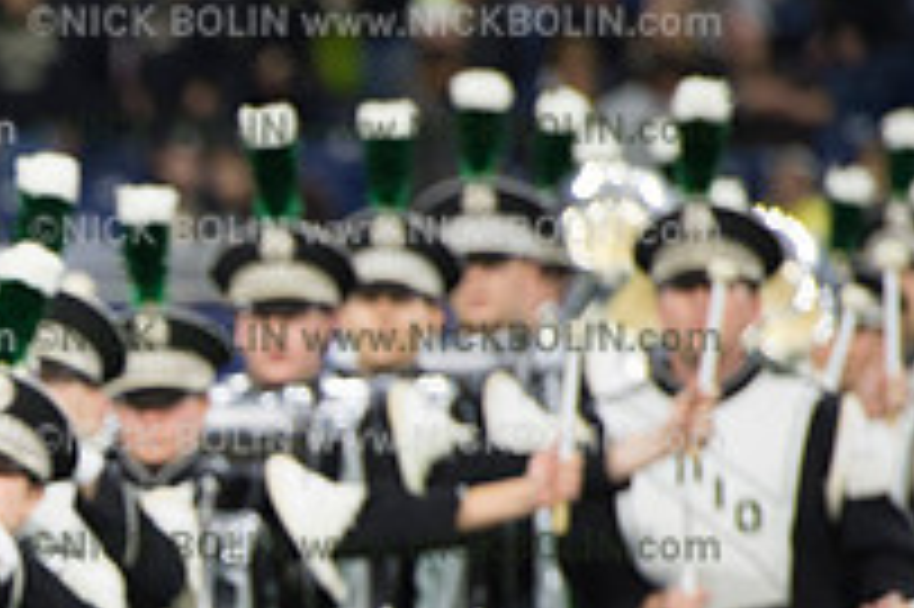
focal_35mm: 571
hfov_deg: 3.6
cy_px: 649
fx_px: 14485
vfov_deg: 2.4
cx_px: -333
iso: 2500
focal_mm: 200
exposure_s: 1/1000
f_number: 3.5
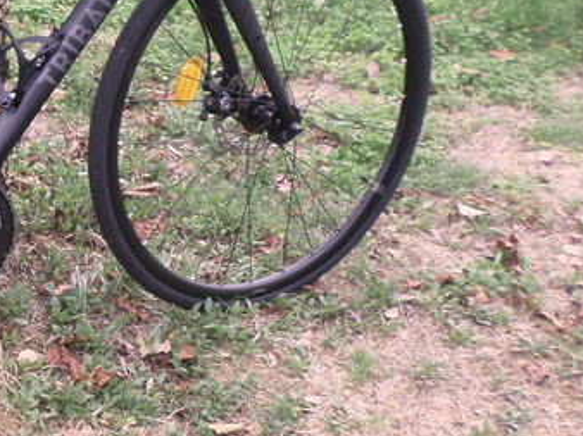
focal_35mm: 74
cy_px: 172
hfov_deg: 24.0
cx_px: -110
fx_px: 1245
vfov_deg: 19.8
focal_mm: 4.5
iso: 80
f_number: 2.5
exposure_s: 1/90
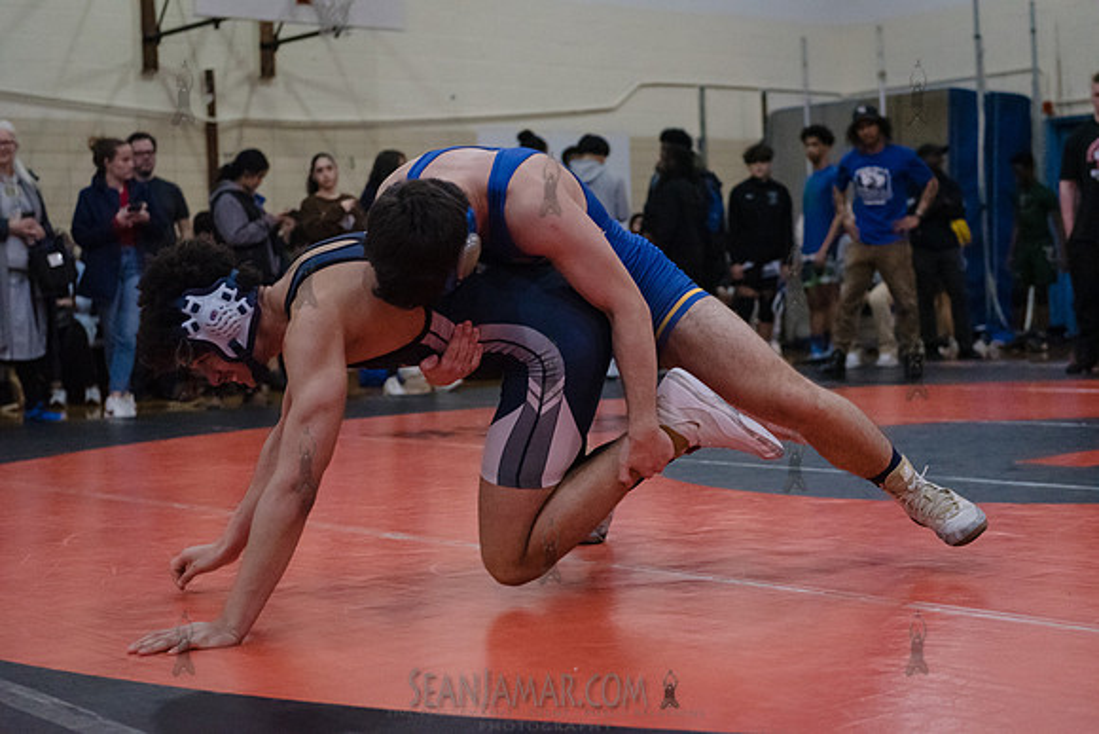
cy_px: 367
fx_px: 1893
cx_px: 550
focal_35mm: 62
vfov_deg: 21.9
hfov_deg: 32.4
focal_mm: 62
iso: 8000
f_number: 3.2
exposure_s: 1/400
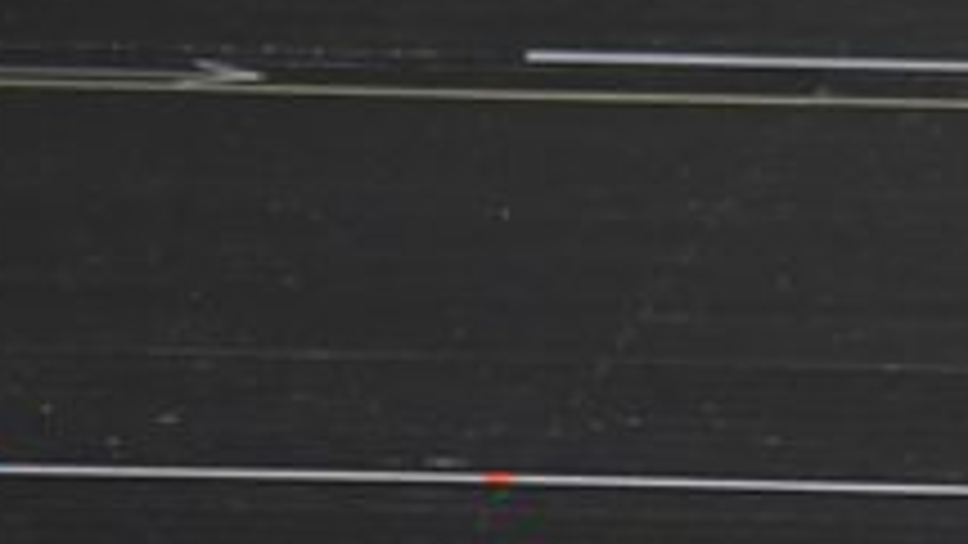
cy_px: -94
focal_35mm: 1188
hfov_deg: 1.8
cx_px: 1713
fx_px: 30497
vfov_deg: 1.0
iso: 2500
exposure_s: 1/400
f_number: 5.6
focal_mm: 210
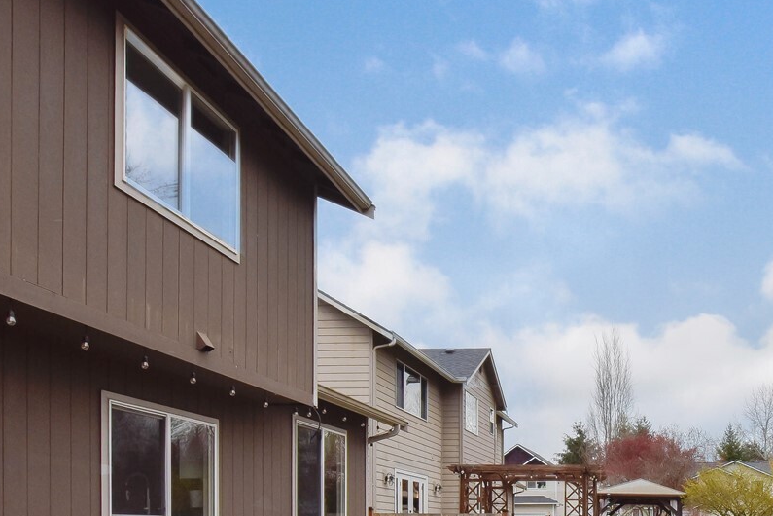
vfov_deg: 36.5
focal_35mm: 32
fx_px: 687
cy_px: 528
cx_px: 657
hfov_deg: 53.3
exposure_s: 1/500
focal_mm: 10
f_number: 8
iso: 360
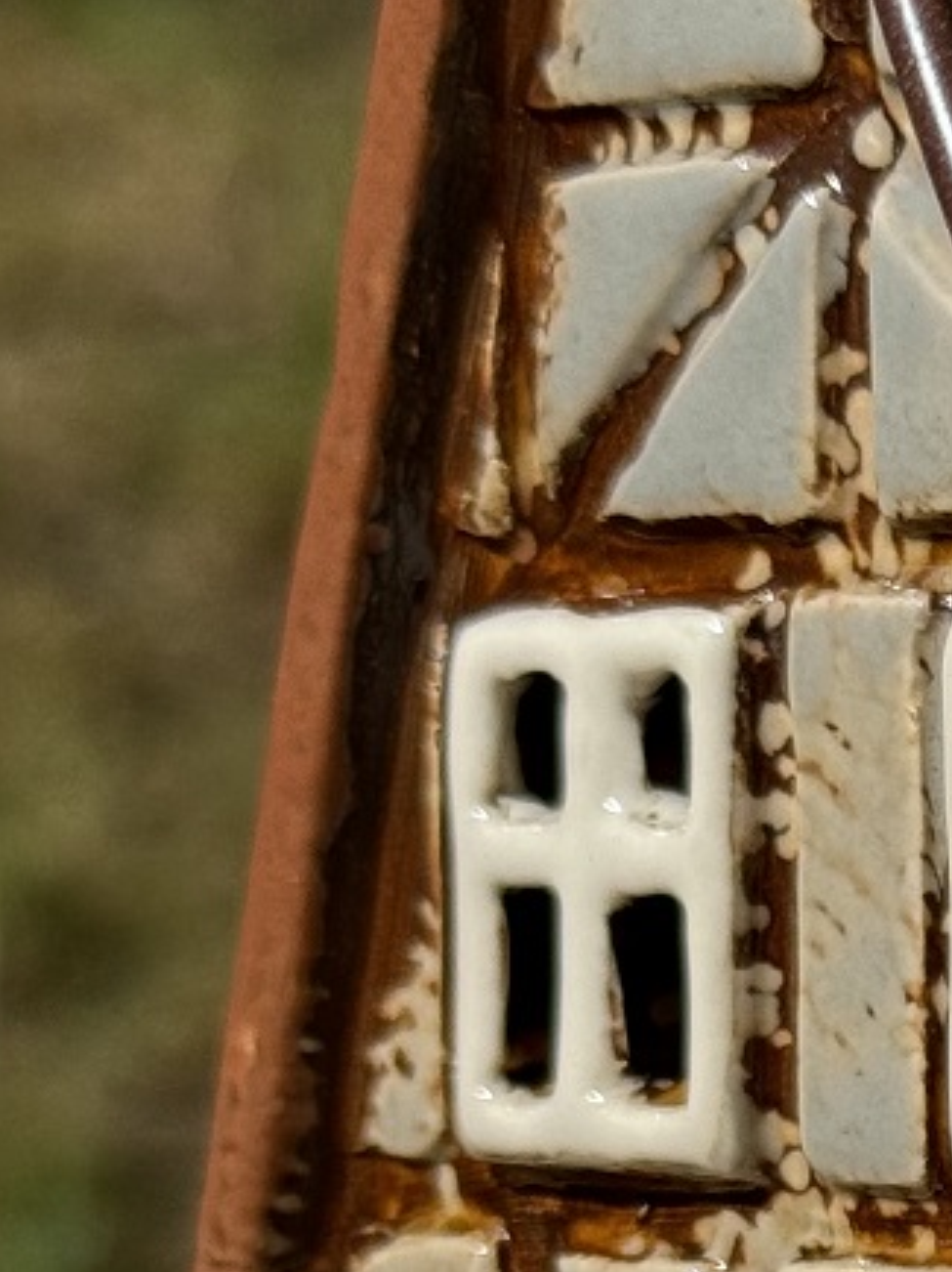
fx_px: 6497
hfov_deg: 8.1
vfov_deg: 10.8
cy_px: 1823
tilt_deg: -7.5
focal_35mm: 177
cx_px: 1725
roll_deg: -0.5
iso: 64
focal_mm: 6.76
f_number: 1.78
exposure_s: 1/6410
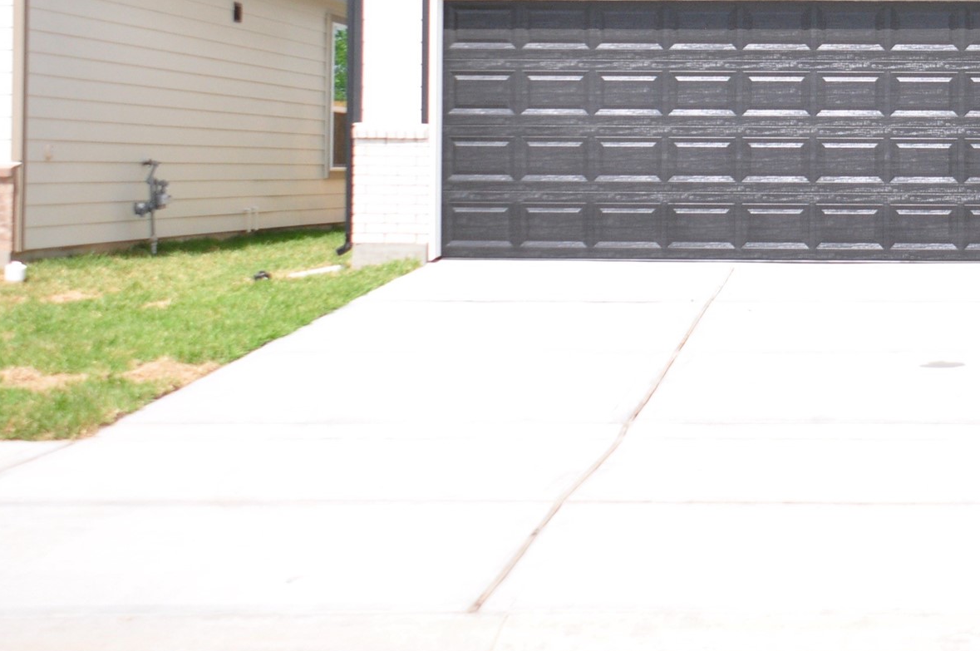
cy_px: 94
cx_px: 862
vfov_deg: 18.6
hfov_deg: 27.2
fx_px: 1958
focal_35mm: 72
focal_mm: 26
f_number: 4
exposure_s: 1/4000
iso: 640
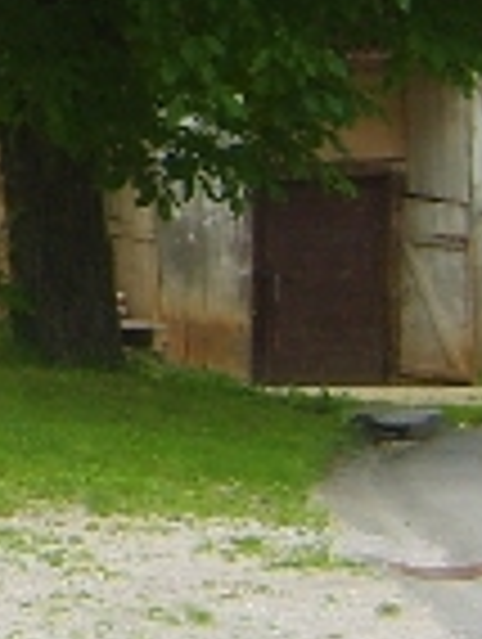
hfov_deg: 7.1
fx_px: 3646
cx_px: -649
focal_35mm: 197
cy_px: -198
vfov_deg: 9.8
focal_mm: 5.8
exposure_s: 1/250
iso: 50
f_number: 2.8
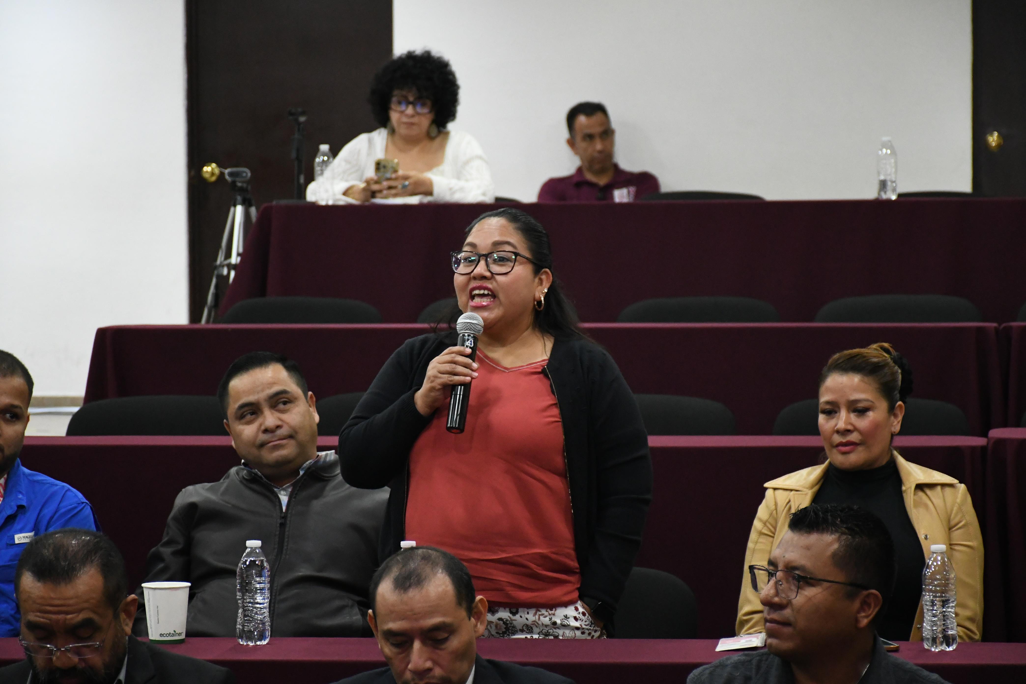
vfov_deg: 10.2
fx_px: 3847
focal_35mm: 135
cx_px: 513
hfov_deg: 15.2
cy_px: 342
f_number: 5.3
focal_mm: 90
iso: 5000
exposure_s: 1/100
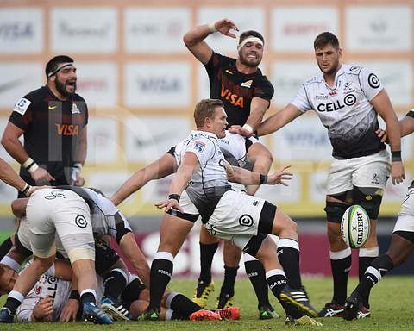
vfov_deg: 3.3
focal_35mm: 476
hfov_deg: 4.1
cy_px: 166
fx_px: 5832
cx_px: 243
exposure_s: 1/1000
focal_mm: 420
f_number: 4
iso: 1250
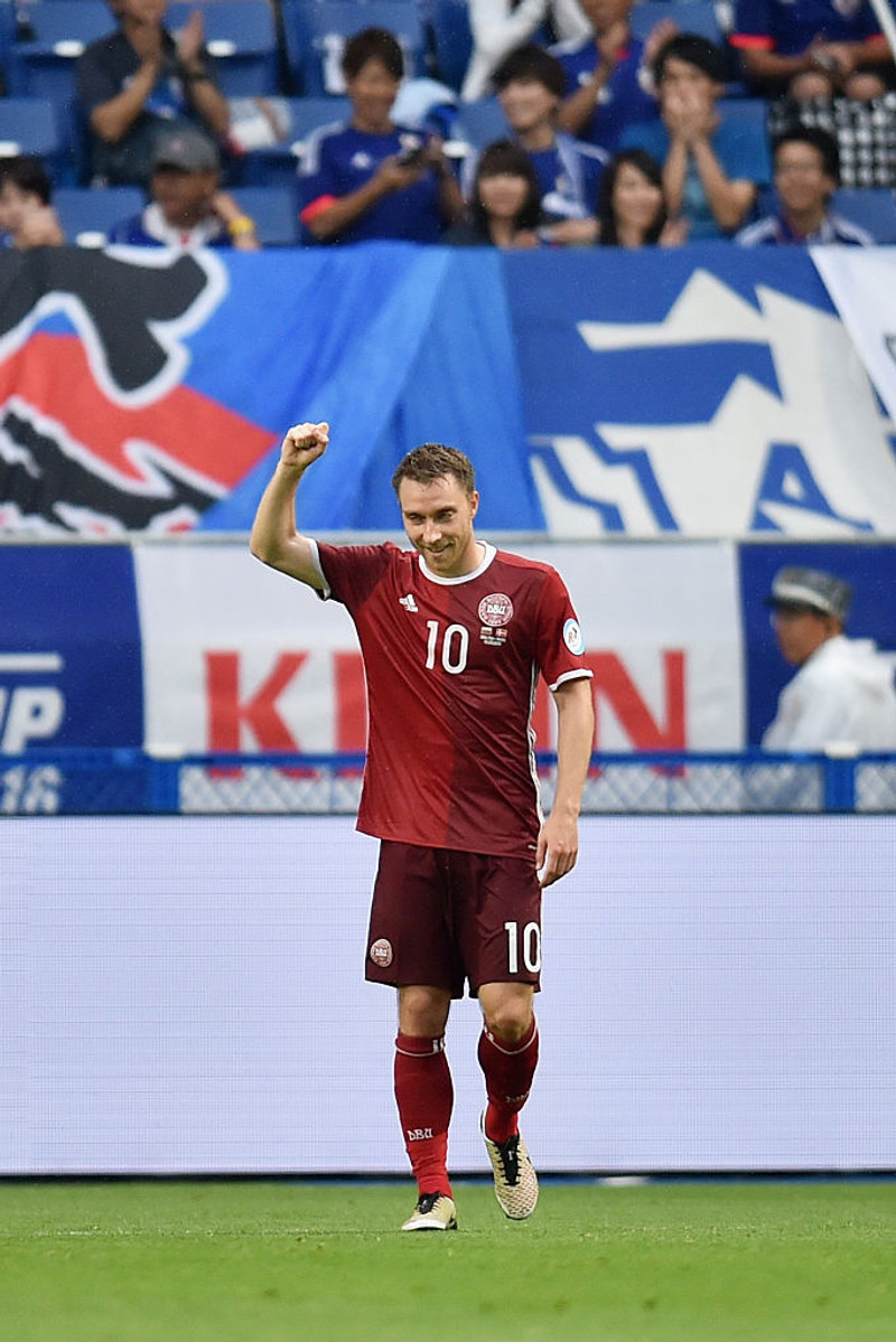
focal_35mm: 400
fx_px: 14924
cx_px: 448
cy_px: 671
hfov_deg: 3.4
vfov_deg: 5.2
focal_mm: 400
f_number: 2.8
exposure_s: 1/2000
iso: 1000
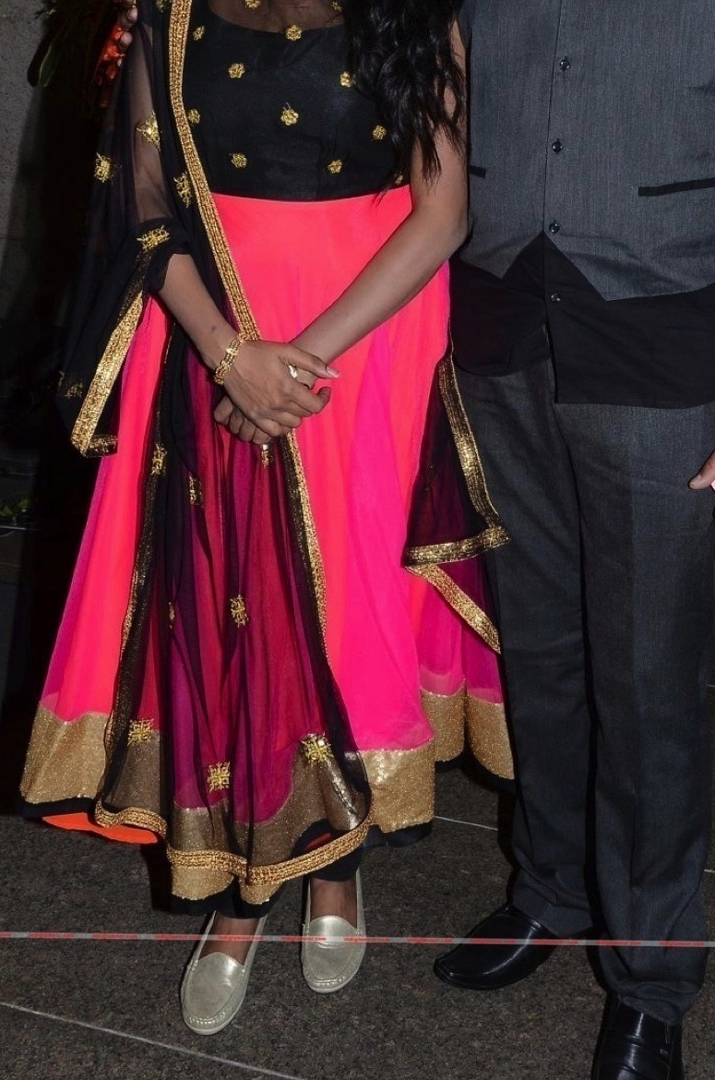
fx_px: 1459
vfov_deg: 39.9
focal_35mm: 49
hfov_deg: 27.3
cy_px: 320
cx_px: 492
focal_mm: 21
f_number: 9
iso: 500
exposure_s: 1/125
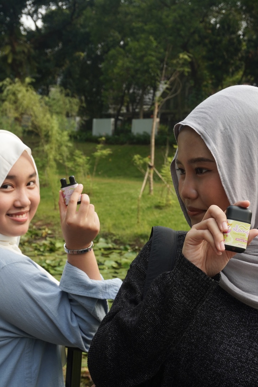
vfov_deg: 45.0
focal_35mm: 44
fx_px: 468
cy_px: 194
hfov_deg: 30.8
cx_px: 129
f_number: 8
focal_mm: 29
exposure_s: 1/200
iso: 250
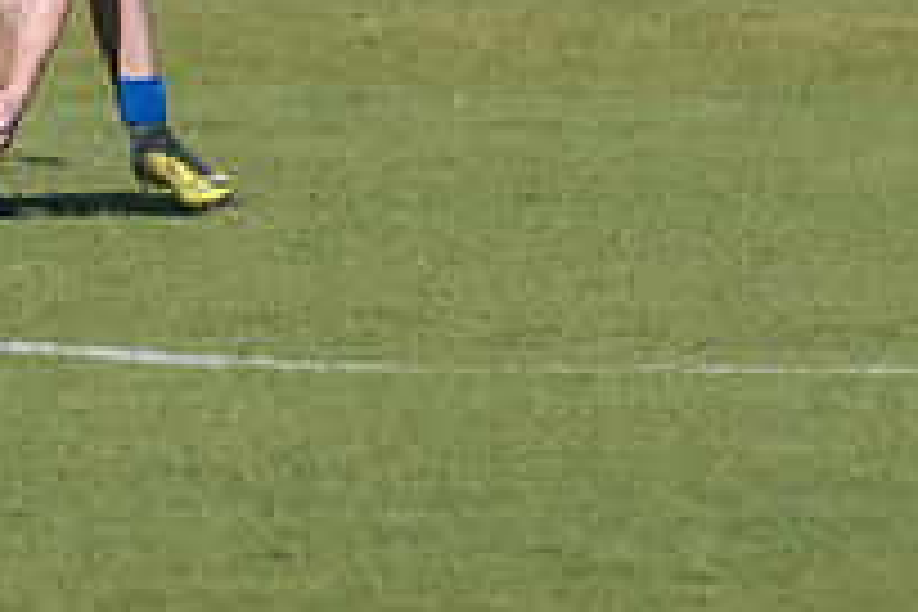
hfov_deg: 0.8
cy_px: -153
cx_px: 70
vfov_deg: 0.6
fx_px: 63592
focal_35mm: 2494
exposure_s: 1/5000
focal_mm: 420
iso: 800
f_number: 8
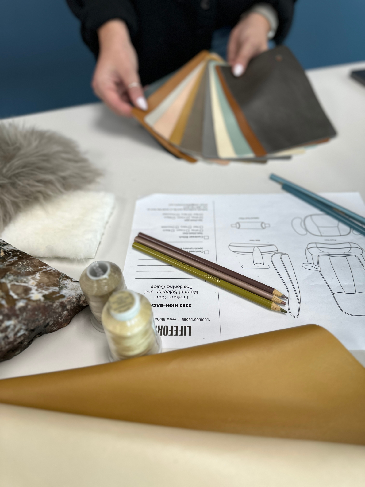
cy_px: 244
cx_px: 182
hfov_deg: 56.8
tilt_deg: -46.0
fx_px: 337
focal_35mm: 24
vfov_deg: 71.6
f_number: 1.78
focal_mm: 6.86
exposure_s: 1/115
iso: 100
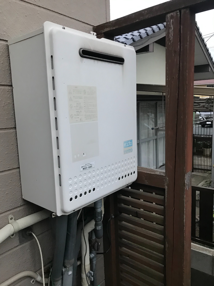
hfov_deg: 49.7
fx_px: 231
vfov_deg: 63.4
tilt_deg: -6.0
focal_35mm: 28
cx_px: 107
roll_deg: +2.6
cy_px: 143
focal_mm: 3.99
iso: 64
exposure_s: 1/15
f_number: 1.8
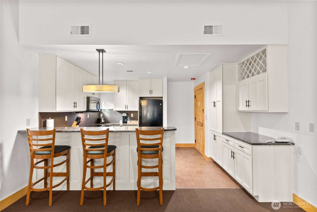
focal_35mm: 17
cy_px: 106
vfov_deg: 69.3
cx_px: 158
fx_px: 153
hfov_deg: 91.9
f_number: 2.8
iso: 400
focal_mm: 17.4
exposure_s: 1/8
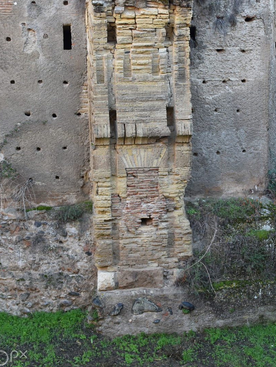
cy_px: 131
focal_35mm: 47
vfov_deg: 40.1
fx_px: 500
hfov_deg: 30.9
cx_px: 125
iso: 100
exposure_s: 1/30
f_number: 5.6
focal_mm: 22
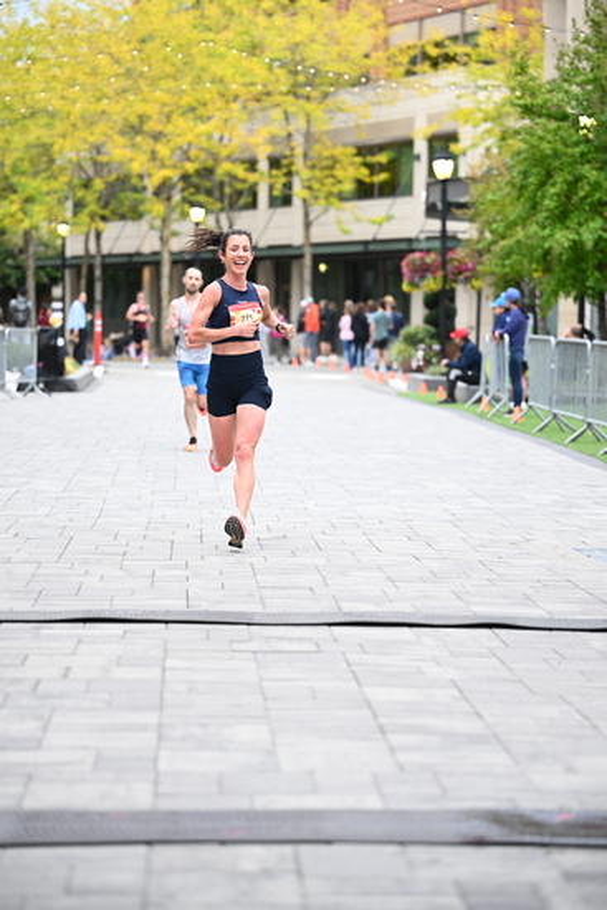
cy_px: 455
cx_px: 304
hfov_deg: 13.8
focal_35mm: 99
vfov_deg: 20.6
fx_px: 2502
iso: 1600
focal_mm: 99
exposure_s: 1/1250
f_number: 2.8
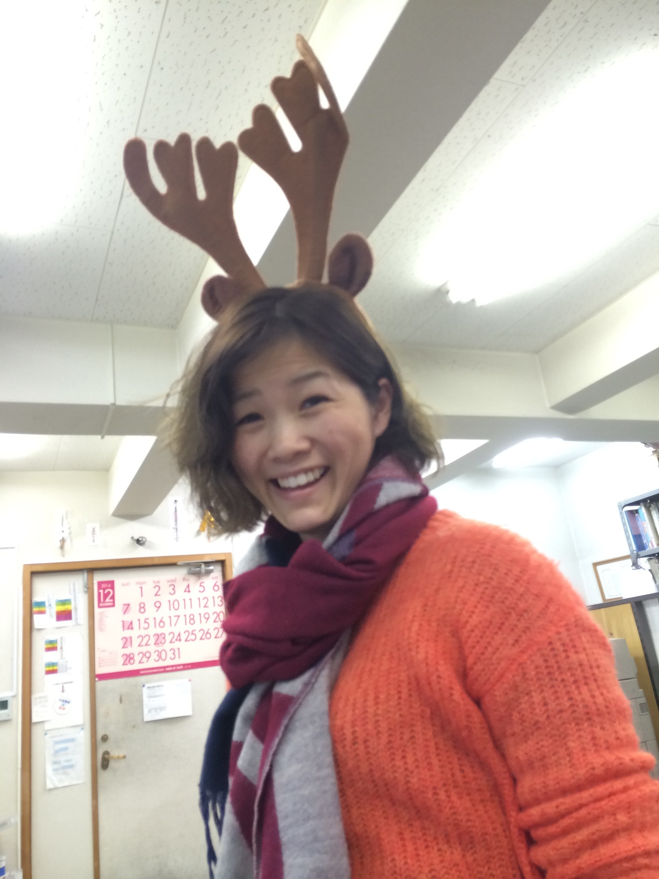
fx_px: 761
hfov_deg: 46.8
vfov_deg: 60.0
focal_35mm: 30
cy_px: 440
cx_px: 330
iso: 100
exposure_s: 1/30
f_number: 2.2
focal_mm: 4.12
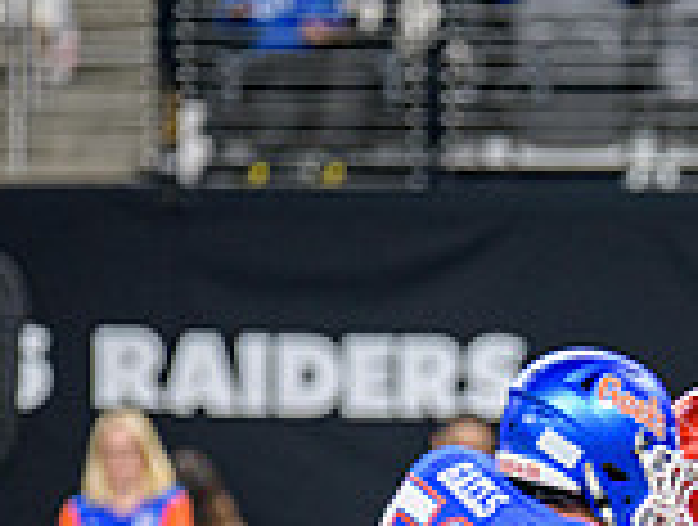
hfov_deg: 2.3
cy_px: 856
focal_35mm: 861
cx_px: 941
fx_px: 17402
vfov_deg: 1.7
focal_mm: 240
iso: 1000
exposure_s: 1/400
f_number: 2.8
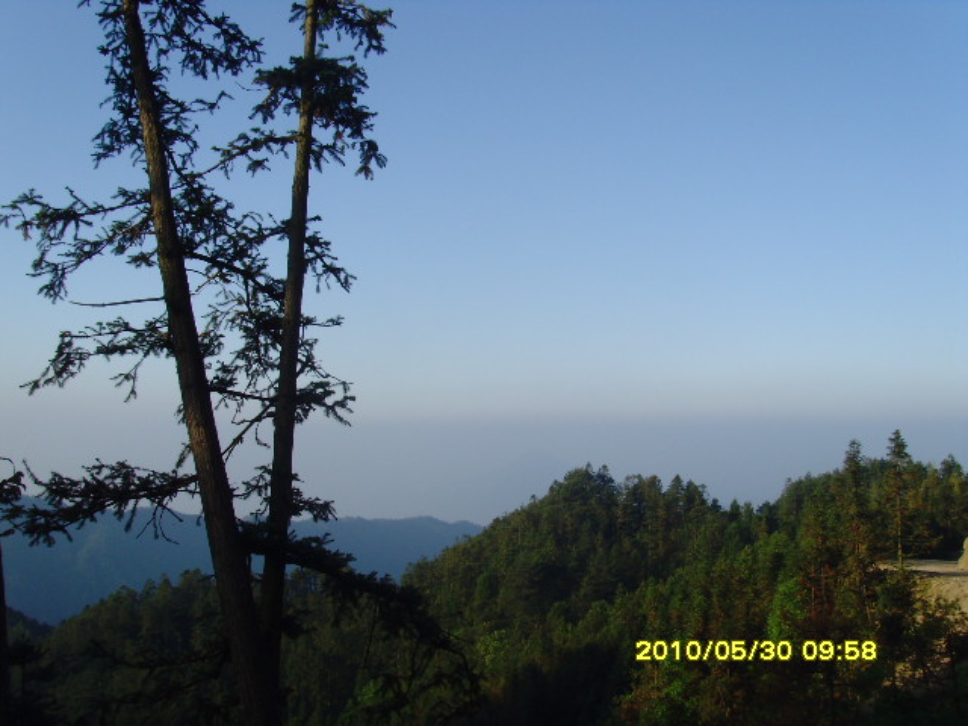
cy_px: 363
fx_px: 1091
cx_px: 484
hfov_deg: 47.9
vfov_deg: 36.8
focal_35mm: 39
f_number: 6.3
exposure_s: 1/250
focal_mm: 6.6
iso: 80
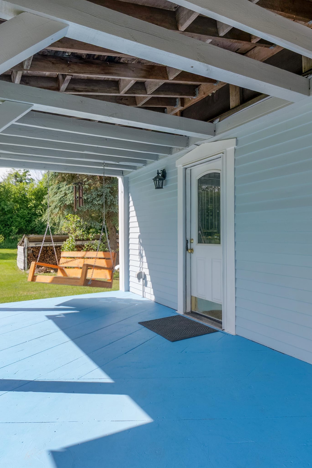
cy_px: 234
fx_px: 312
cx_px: 201
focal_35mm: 24
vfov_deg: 73.7
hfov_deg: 52.4
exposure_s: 1/1000
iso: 320
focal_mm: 16
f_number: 7.1
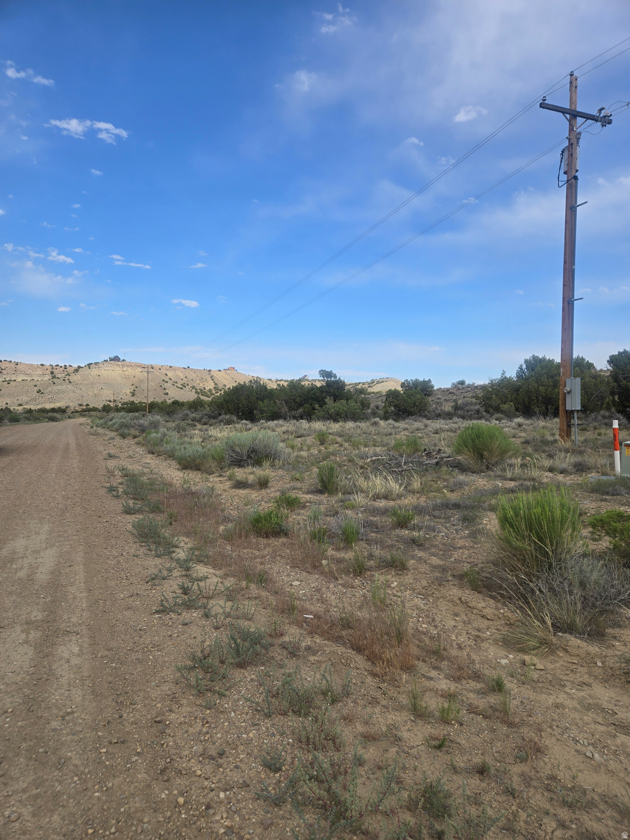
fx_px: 558
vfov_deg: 73.9
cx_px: 315
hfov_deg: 58.9
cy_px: 420
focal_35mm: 23
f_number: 1.8
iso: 25
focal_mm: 5.4
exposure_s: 1/1869
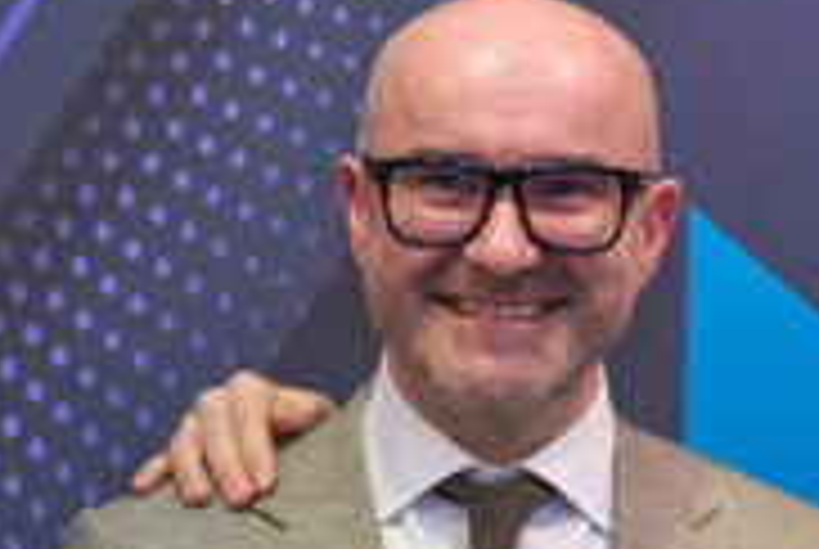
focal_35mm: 199
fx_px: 4531
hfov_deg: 10.3
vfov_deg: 6.9
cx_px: 567
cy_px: 760
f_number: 3.2
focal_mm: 47.2
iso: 4000
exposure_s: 1/100
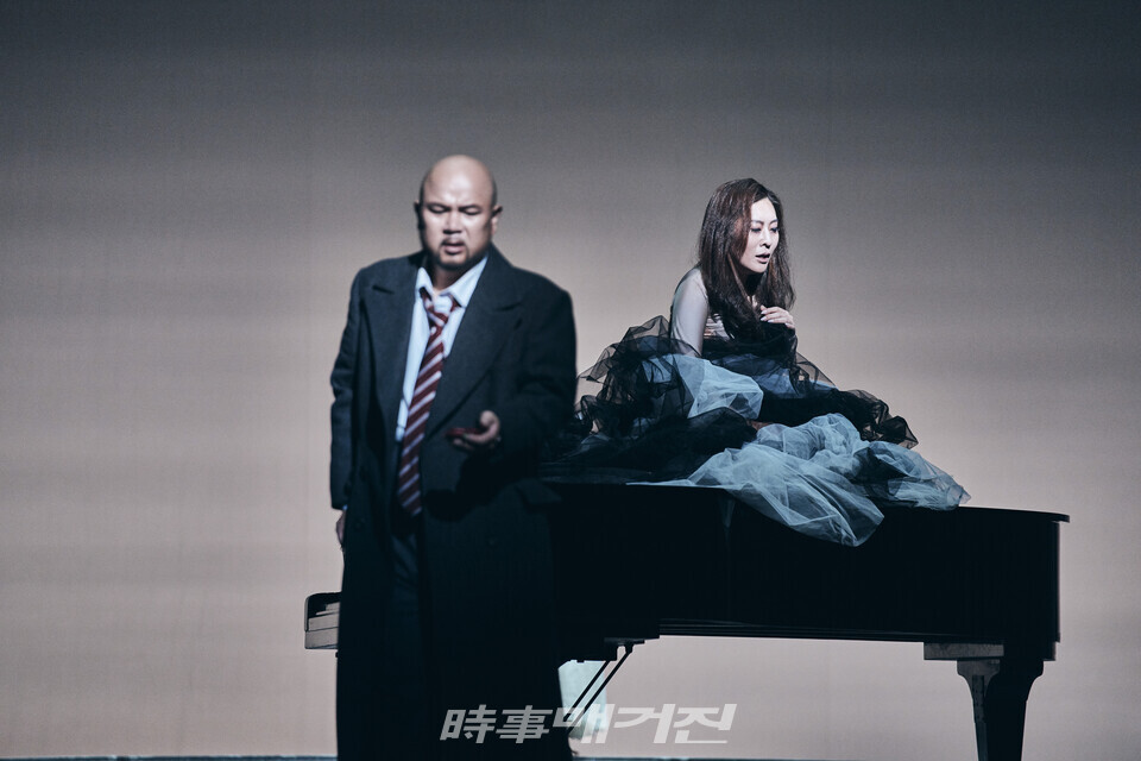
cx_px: 570
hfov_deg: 10.3
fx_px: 6338
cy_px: 380
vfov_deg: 6.9
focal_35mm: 200
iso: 2500
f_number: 2.8
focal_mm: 200
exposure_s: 1/250
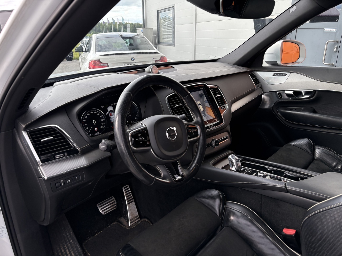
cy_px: 128
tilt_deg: -19.9
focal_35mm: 26
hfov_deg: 67.3
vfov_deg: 53.1
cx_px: 171
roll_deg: +1.2
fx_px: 257
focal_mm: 5.96
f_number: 1.6
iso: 50
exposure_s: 1/433
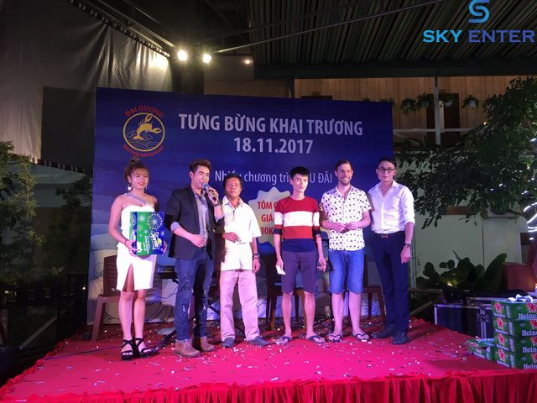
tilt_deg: +4.6
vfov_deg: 48.2
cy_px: 202
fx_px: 450
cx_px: 268
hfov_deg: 61.7
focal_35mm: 29
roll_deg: -0.8
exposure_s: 1/33
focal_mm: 4.15
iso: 32
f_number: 2.2
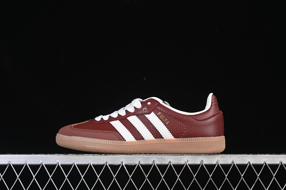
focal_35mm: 75
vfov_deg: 18.2
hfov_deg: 27.0
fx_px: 596
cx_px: 143
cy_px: 95
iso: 160
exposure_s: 1/80
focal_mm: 50
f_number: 7.1
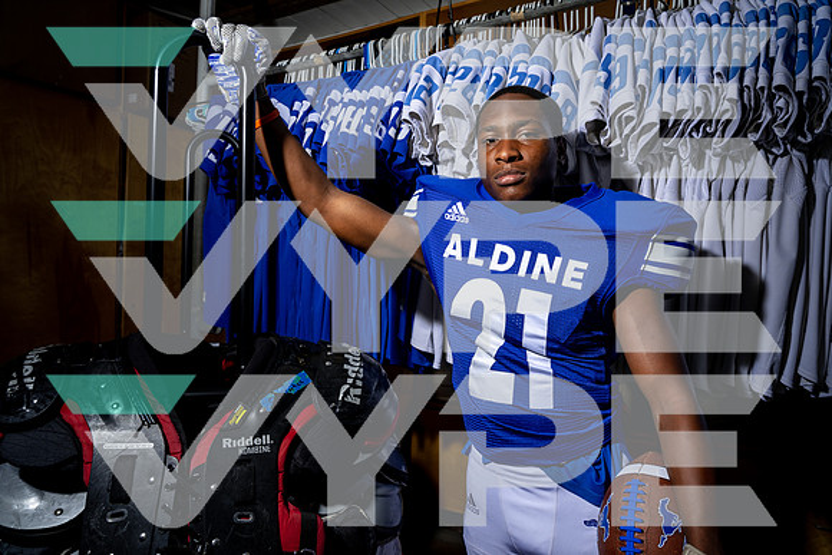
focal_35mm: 25
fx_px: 578
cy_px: 278
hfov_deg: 71.5
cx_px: 416
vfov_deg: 51.3
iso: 100
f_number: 8
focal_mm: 25
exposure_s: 1/125
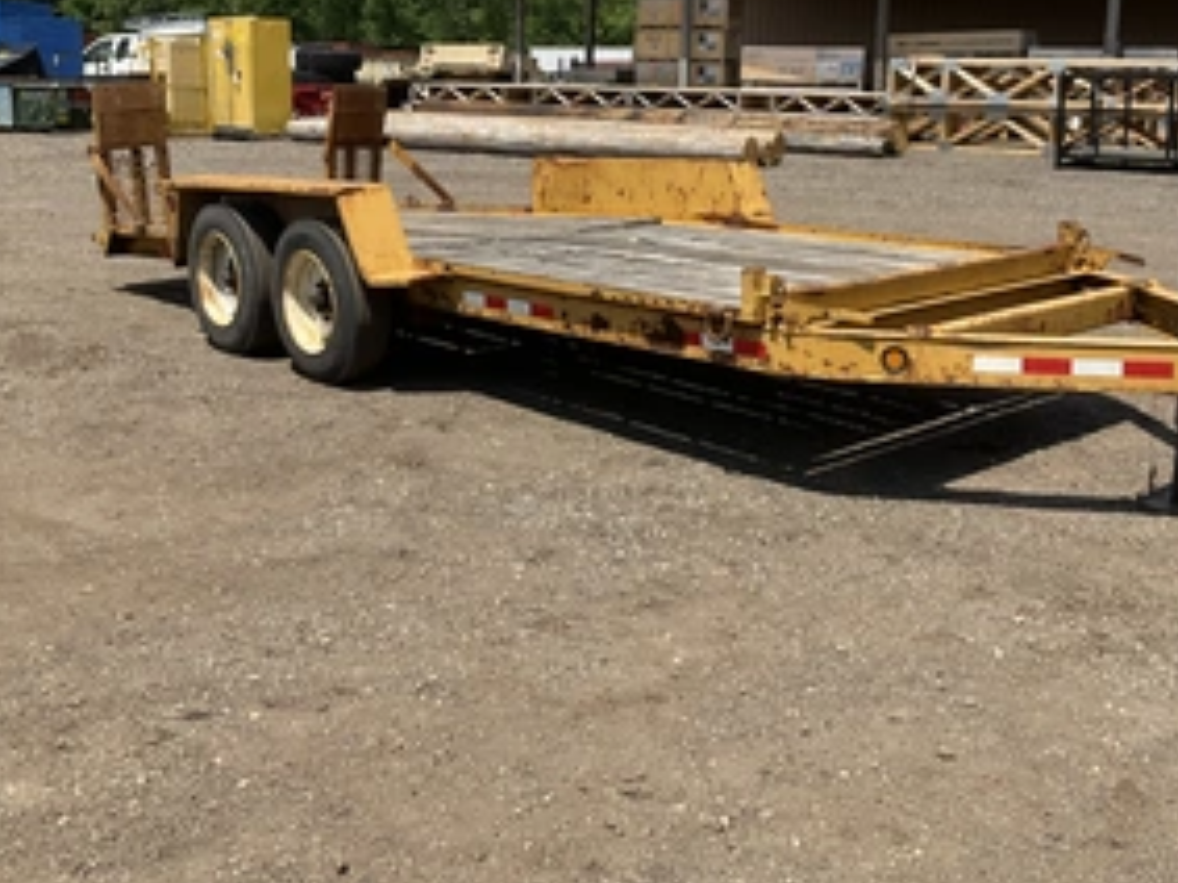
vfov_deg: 34.8
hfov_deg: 45.5
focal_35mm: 41
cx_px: 708
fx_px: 1395
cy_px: 292
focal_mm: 3
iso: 25
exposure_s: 1/1984
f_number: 1.8
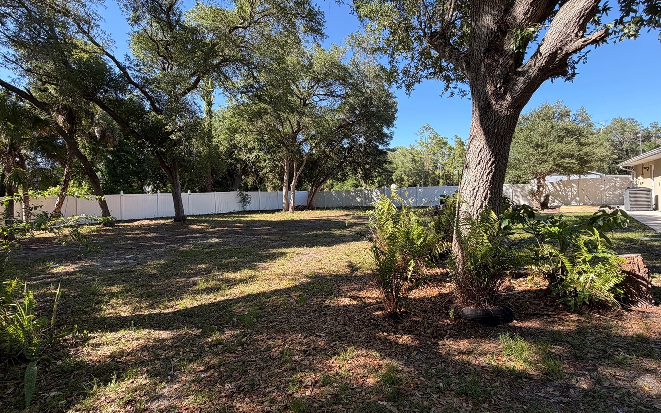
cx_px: 324
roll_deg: +2.0
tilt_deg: -1.3
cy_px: 195
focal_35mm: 18
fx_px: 324
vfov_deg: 64.9
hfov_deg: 91.1
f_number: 2.2
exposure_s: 1/430
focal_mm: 2.22
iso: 64
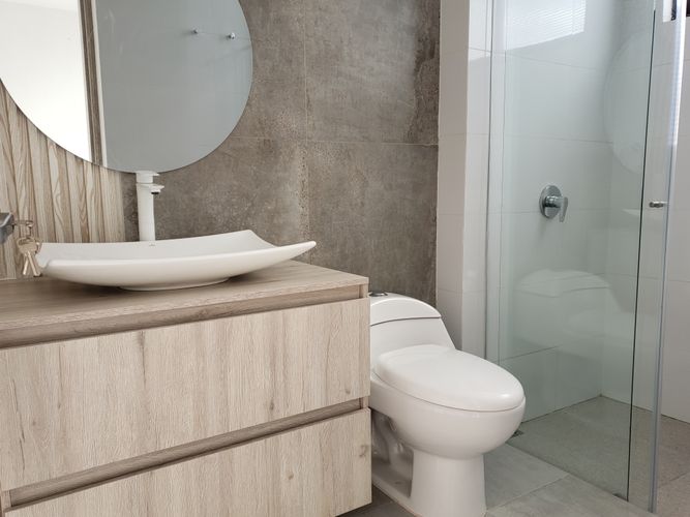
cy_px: 258
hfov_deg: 67.3
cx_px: 345
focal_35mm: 26
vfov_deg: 53.0
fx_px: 518
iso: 50
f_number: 2.4
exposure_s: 1/333
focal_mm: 4.3
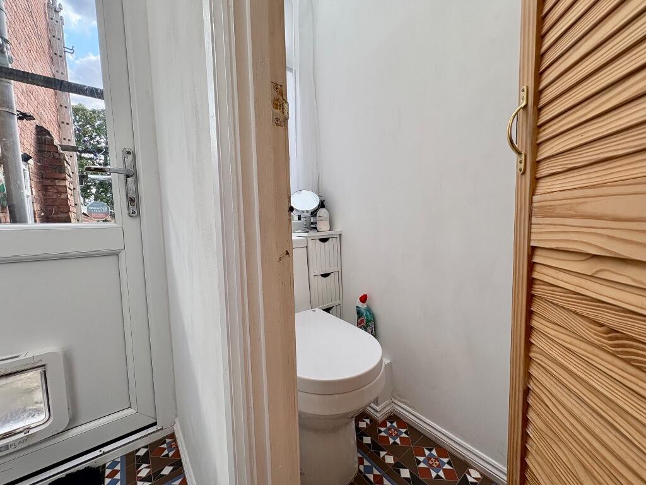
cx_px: 323
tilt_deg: -3.2
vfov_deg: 85.7
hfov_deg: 102.1
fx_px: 261
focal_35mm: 14
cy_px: 242
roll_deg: +1.8
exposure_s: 1/175
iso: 40
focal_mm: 2.22
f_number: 2.2
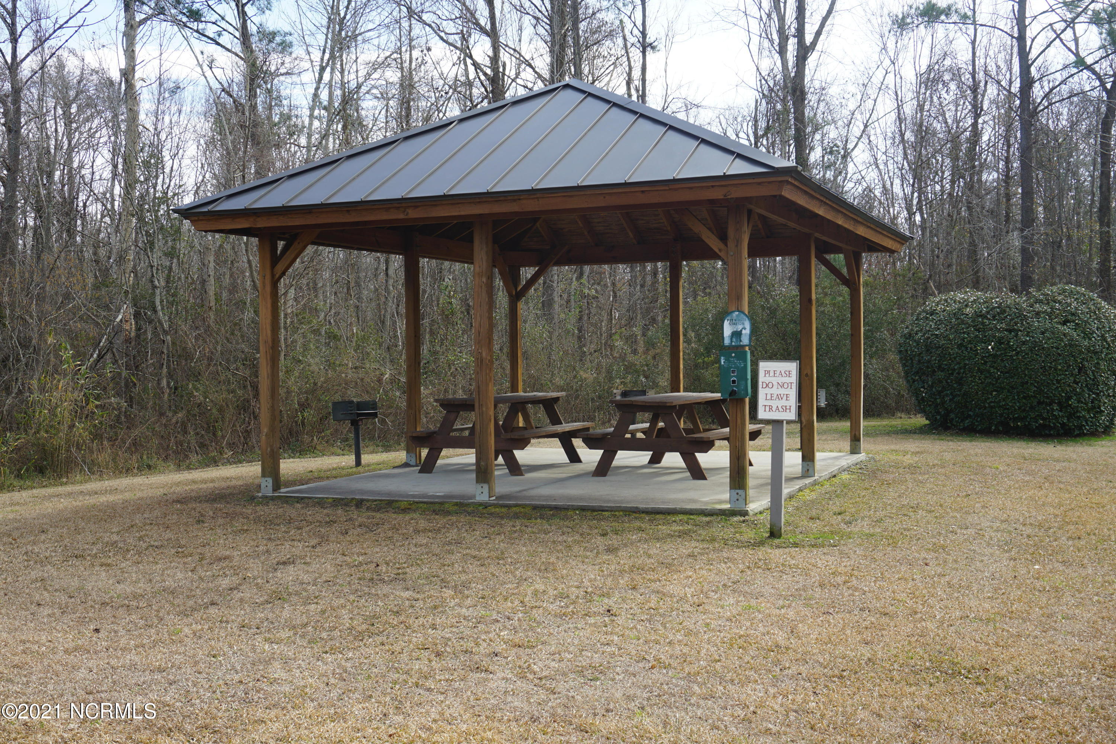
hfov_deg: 47.9
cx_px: 558
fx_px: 1255
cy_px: 372
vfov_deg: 33.0
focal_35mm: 40
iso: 100
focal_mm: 27
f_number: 8
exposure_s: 1/80
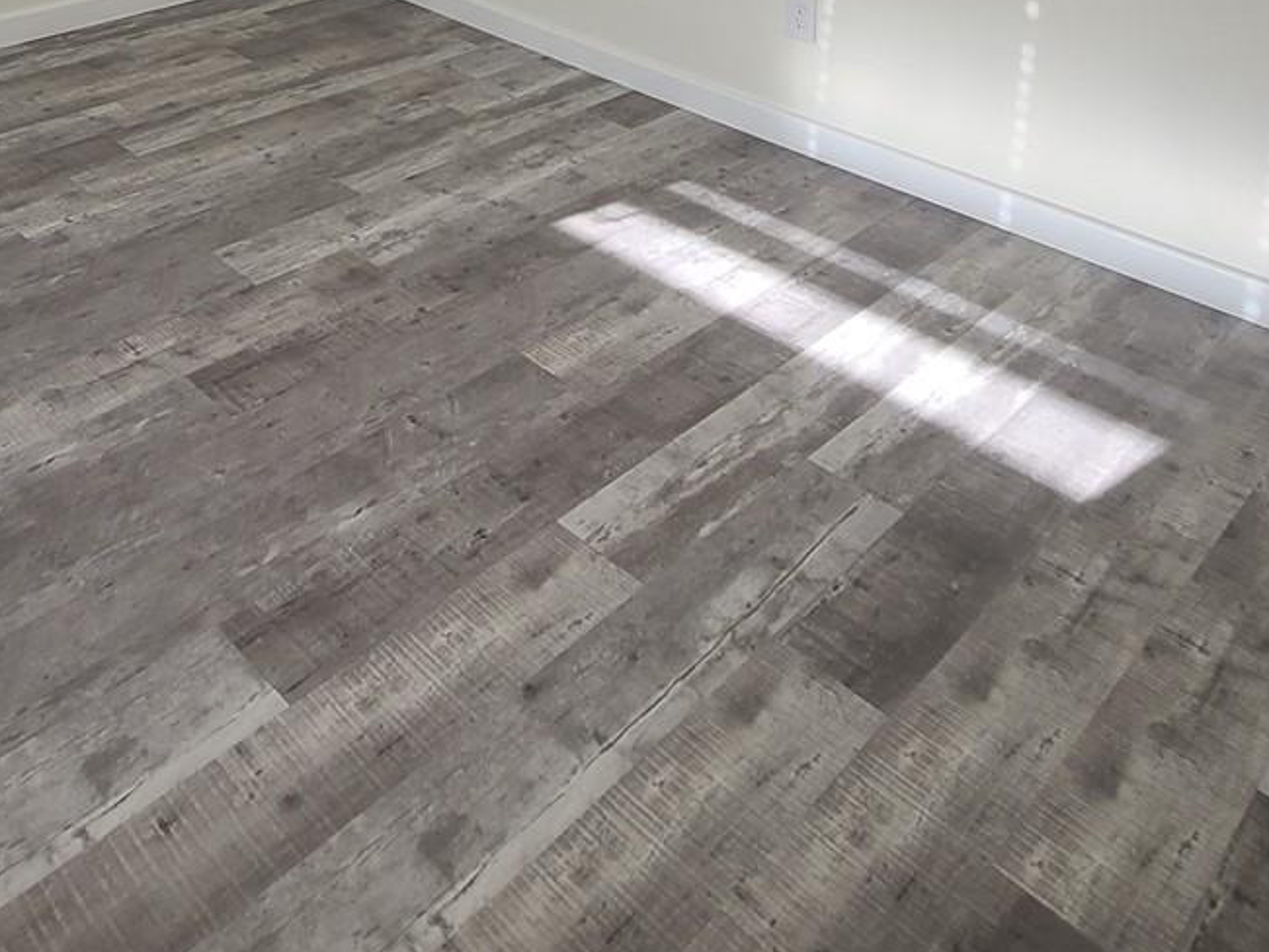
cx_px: 492
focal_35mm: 32
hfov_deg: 56.3
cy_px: -164
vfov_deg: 35.6
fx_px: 1174
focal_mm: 2.2
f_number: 2.2
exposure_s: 1/120
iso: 100
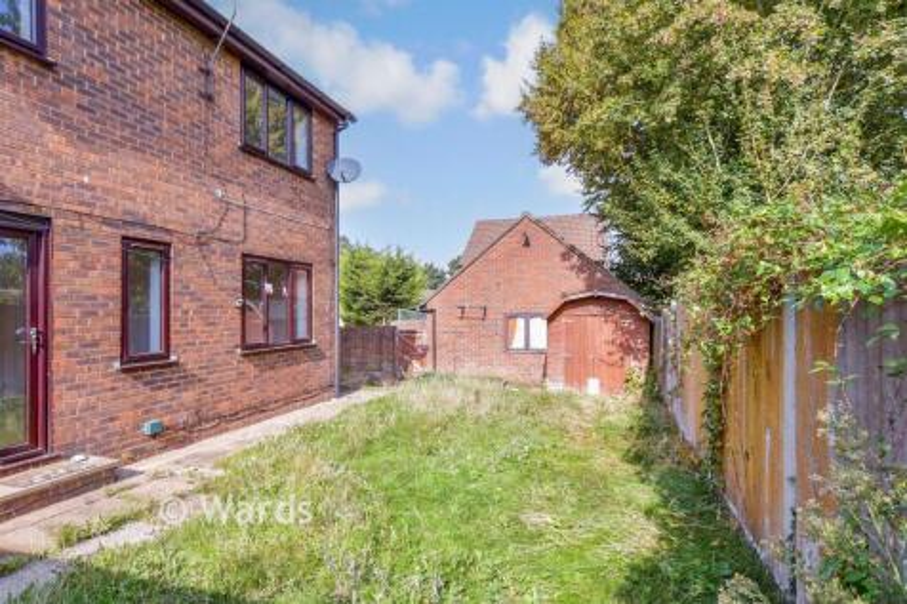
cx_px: 454
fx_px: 378
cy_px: 302
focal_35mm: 15
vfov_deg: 77.3
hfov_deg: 100.4
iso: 200
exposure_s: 1/200
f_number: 8
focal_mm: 10
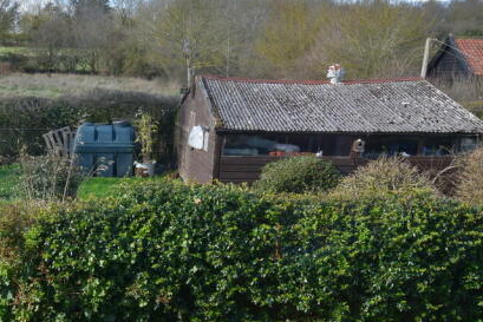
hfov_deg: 39.7
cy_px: 175
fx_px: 644
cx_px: 105
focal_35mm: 48
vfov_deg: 28.1
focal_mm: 20
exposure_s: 1/160
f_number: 9
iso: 400
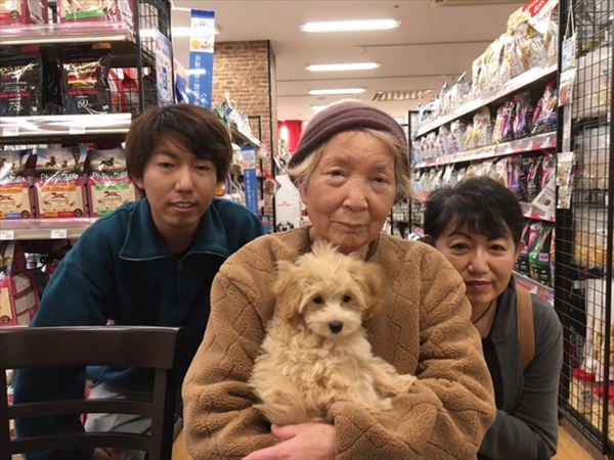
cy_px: 230
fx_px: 514
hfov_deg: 61.7
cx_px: 307
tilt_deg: -5.2
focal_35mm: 29
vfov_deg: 48.2
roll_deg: +1.9
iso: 100
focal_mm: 4.15
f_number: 2.2
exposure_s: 1/30
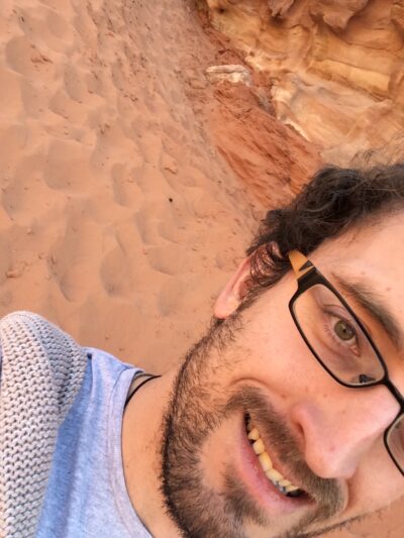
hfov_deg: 43.0
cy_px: 269
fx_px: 513
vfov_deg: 55.3
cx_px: 202
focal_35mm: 33
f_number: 2.4
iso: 50
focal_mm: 2.15
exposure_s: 1/144
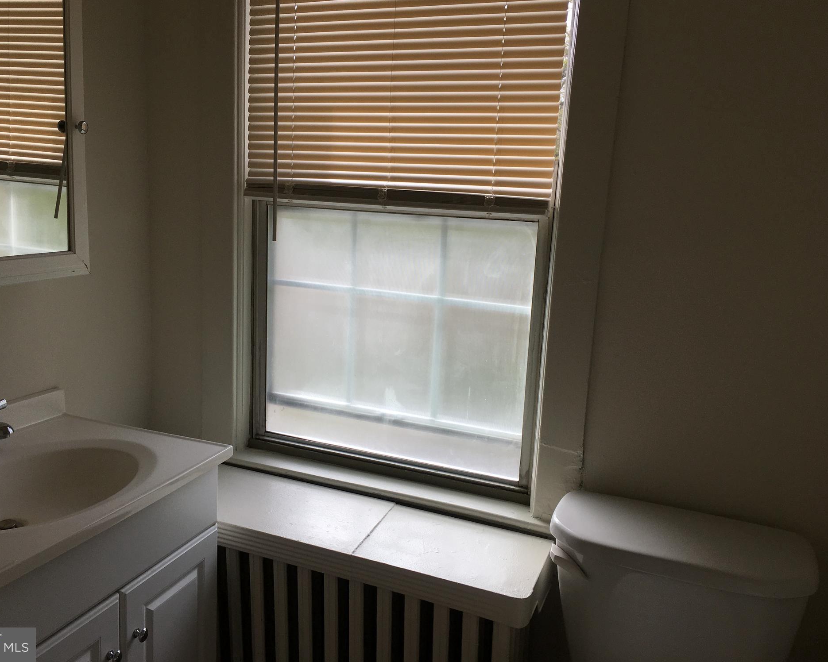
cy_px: 324
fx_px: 760
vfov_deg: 47.1
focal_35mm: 31
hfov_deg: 57.1
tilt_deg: -12.2
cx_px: 379
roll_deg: -2.8
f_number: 2.2
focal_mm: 4.15
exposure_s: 1/439
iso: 25
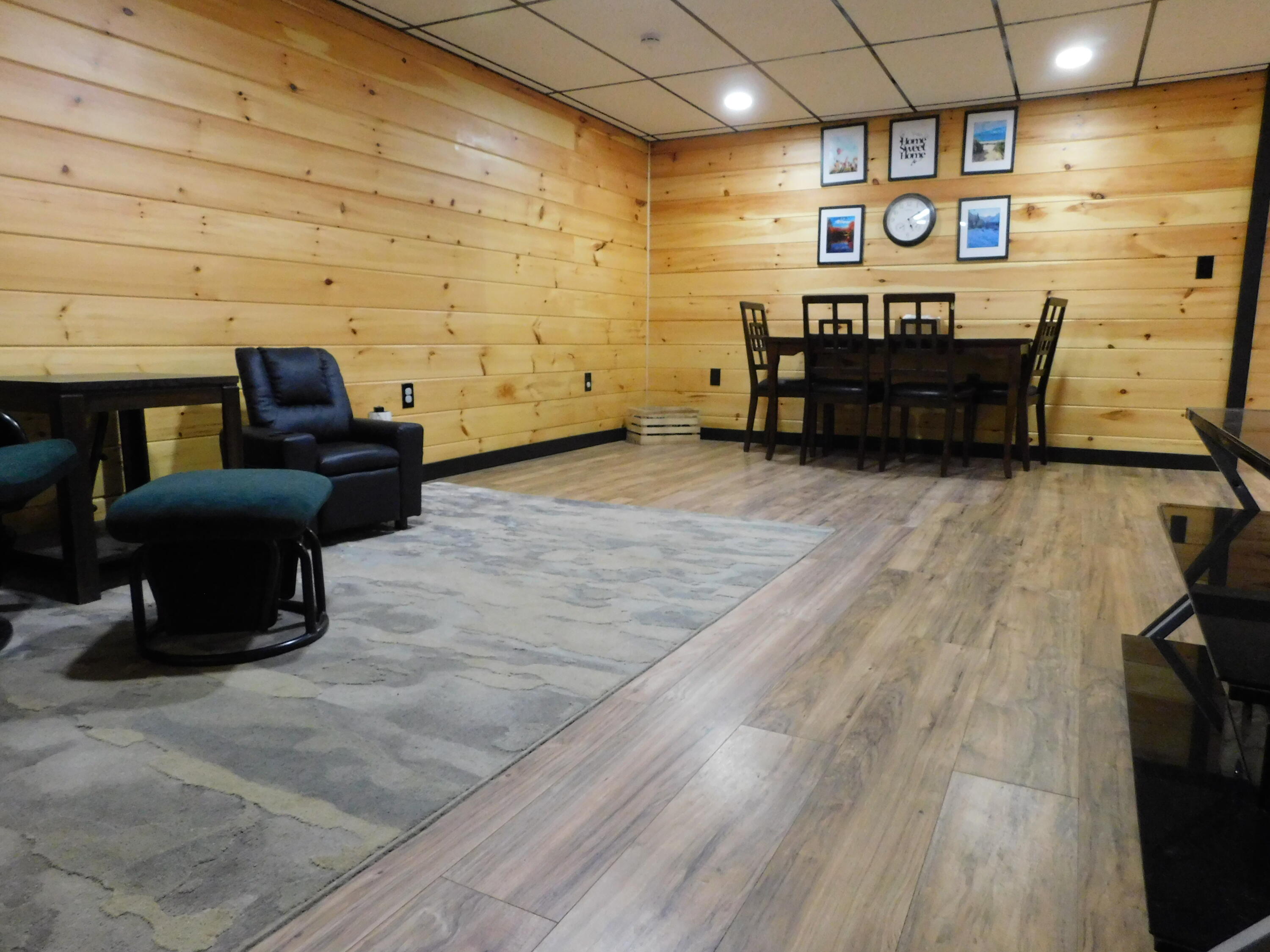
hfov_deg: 73.9
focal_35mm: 23
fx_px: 844
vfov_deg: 58.9
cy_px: 476
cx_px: 635
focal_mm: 4
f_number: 3
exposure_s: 1/30
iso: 720
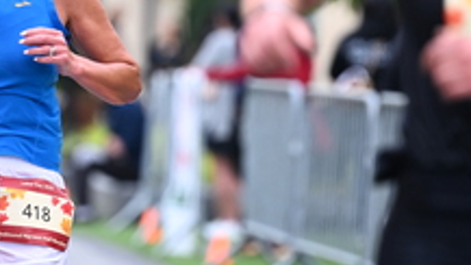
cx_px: 105
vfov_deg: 2.8
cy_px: -15
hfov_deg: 4.9
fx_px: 5482
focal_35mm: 439
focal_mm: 165
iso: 1000
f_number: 2.8
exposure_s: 1/1600
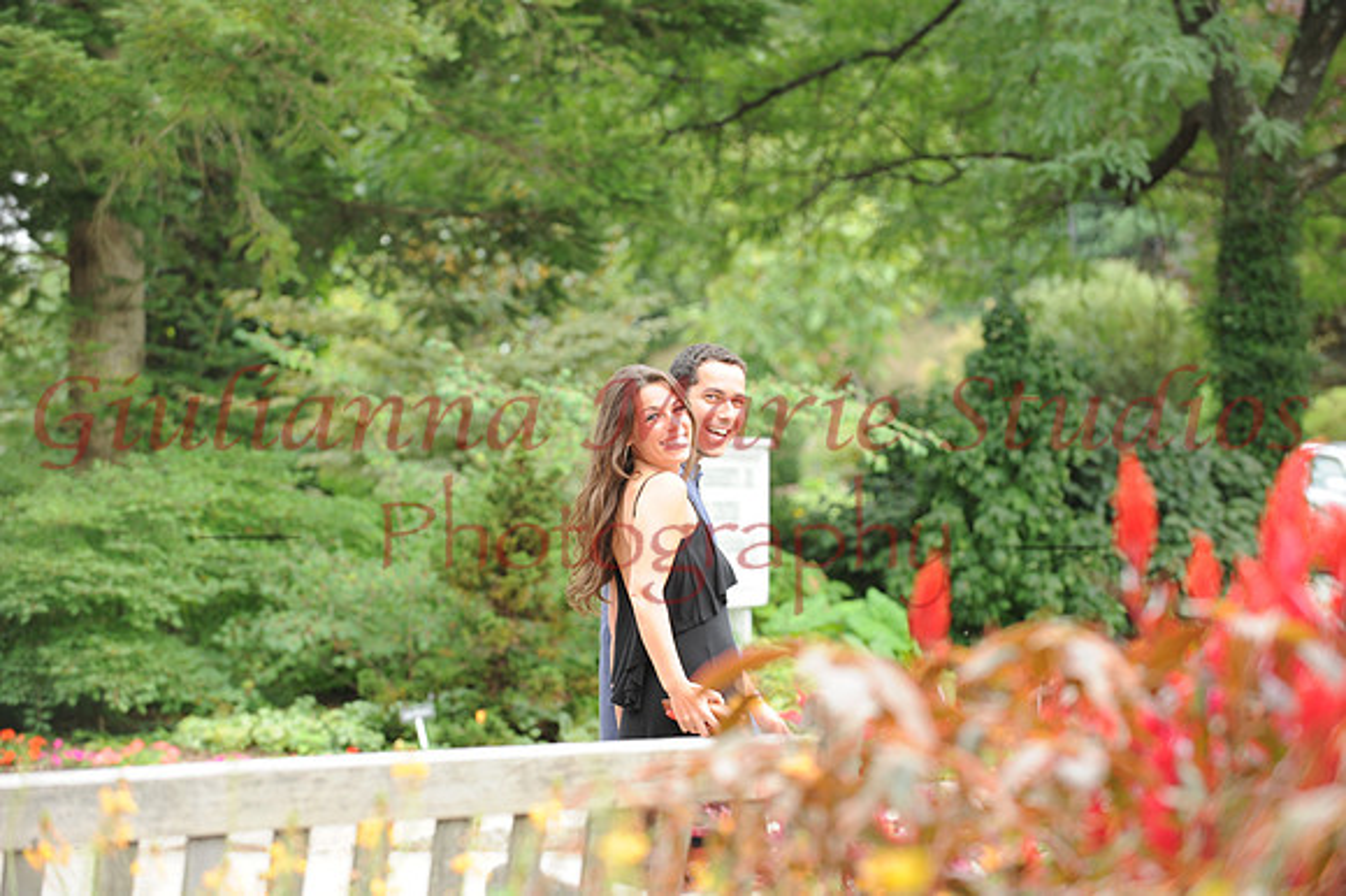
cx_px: 673
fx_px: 4671
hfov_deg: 16.4
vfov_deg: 11.0
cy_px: 448
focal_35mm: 125
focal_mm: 125
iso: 500
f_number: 6.3
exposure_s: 1/125
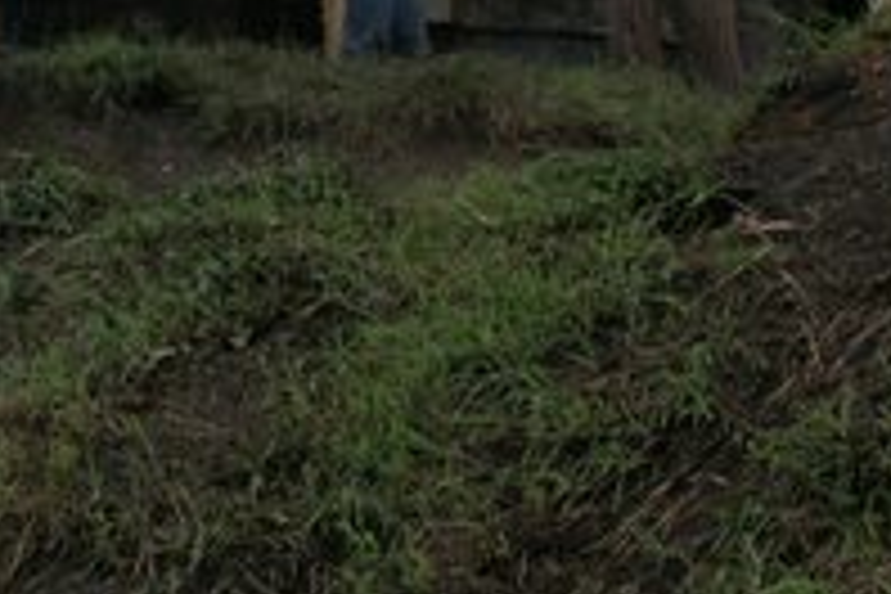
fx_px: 3044
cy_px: -468
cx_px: 531
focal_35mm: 123
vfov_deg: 10.5
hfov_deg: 16.6
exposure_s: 1/250
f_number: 10
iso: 200
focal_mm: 18
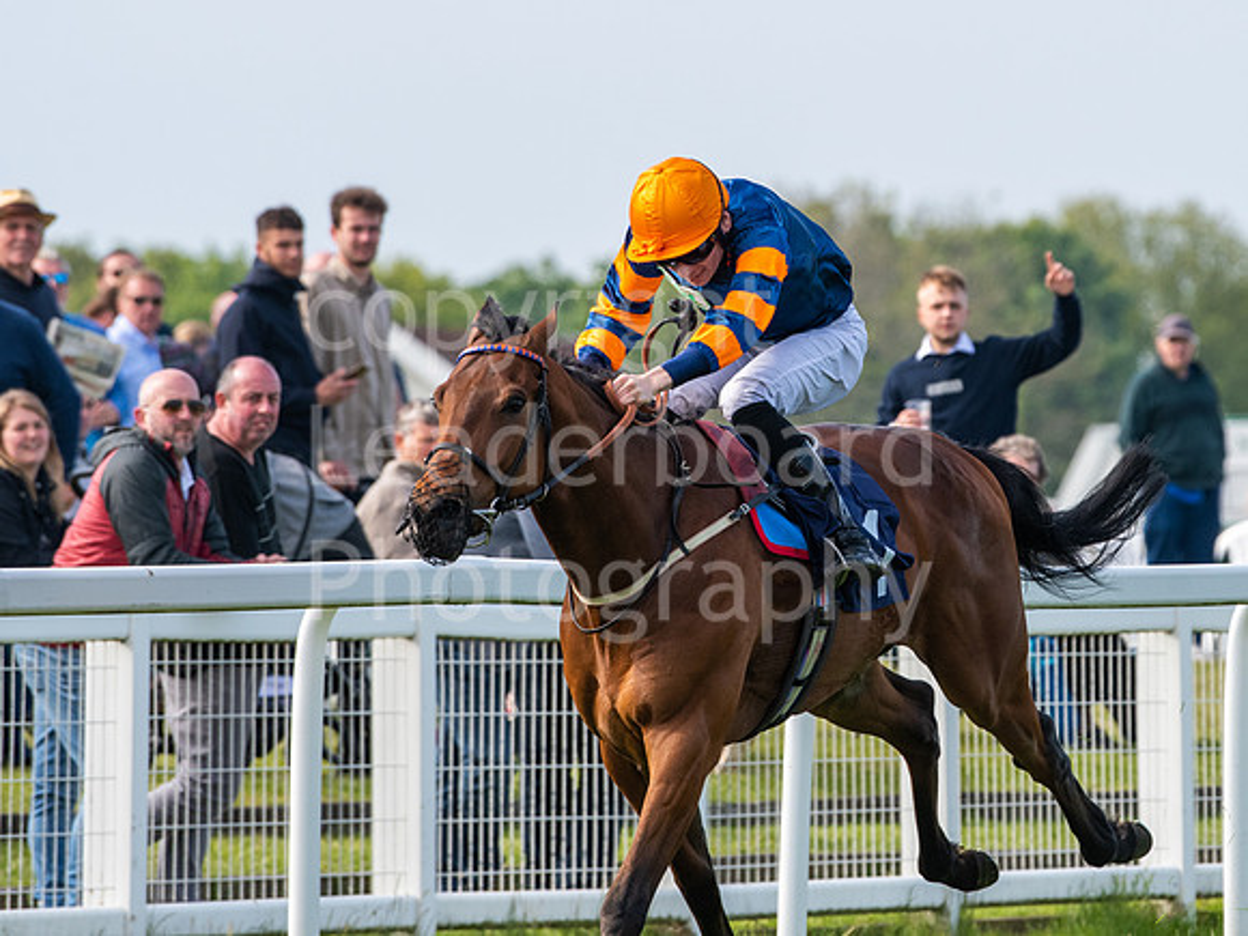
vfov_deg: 2.7
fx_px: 19819
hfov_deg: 3.6
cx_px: 721
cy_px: 480
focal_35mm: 550
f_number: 6.3
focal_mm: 330
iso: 640
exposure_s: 1/1250
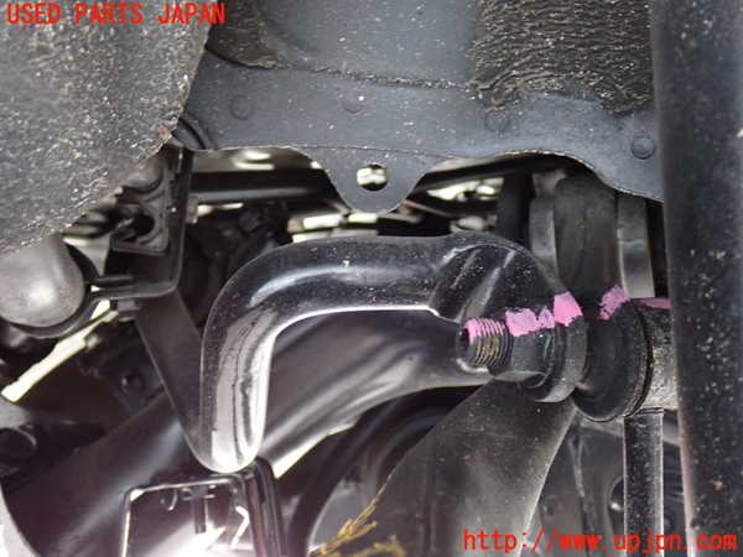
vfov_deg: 30.9
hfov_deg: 40.4
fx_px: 1009
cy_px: 278
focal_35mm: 47
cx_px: 372
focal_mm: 8.4
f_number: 3.1
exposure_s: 1/20
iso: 800
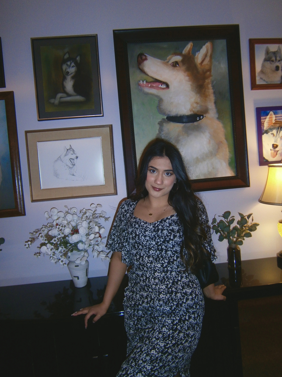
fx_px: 282
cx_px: 141
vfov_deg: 67.3
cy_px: 188
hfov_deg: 53.1
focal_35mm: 26
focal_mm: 4.7
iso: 125
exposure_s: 1/30
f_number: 2.8
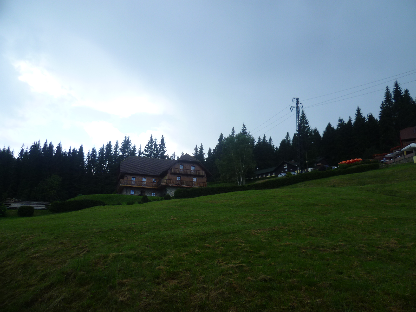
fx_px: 336
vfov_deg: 49.7
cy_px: 156
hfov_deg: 63.4
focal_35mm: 28
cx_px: 208
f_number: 2.8
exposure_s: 1/250
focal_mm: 5
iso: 80
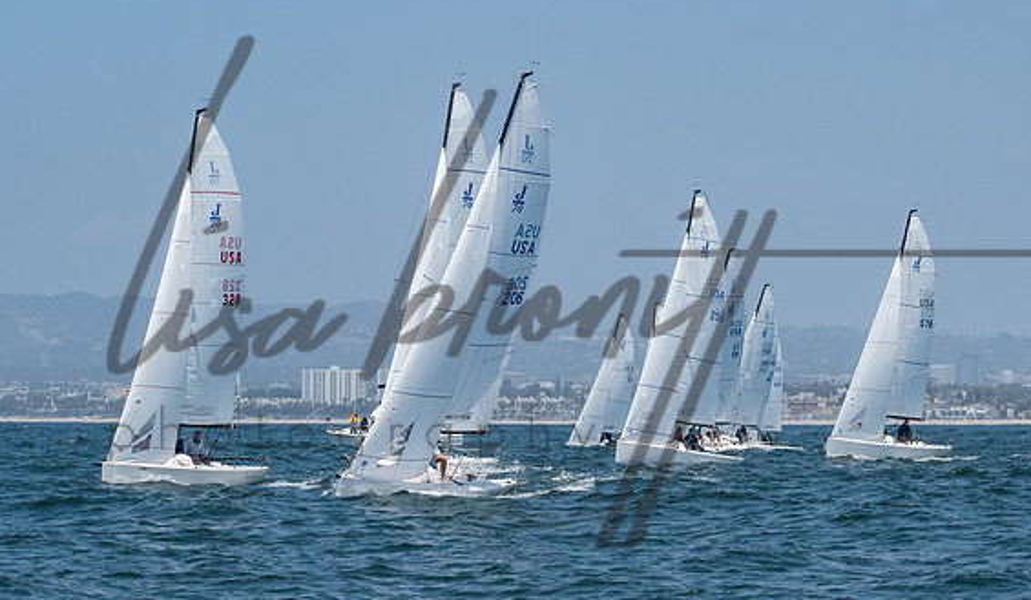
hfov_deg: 15.7
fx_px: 3750
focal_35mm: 136
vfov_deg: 9.1
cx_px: 578
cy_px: 202
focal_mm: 70
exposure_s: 1/1600
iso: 400
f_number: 8
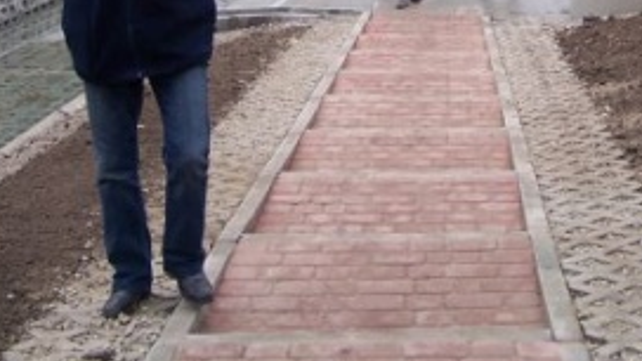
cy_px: -63
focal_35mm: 76
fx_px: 1294
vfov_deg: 15.4
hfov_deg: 27.7
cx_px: 432
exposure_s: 1/500
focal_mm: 6.3
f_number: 2.8
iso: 80
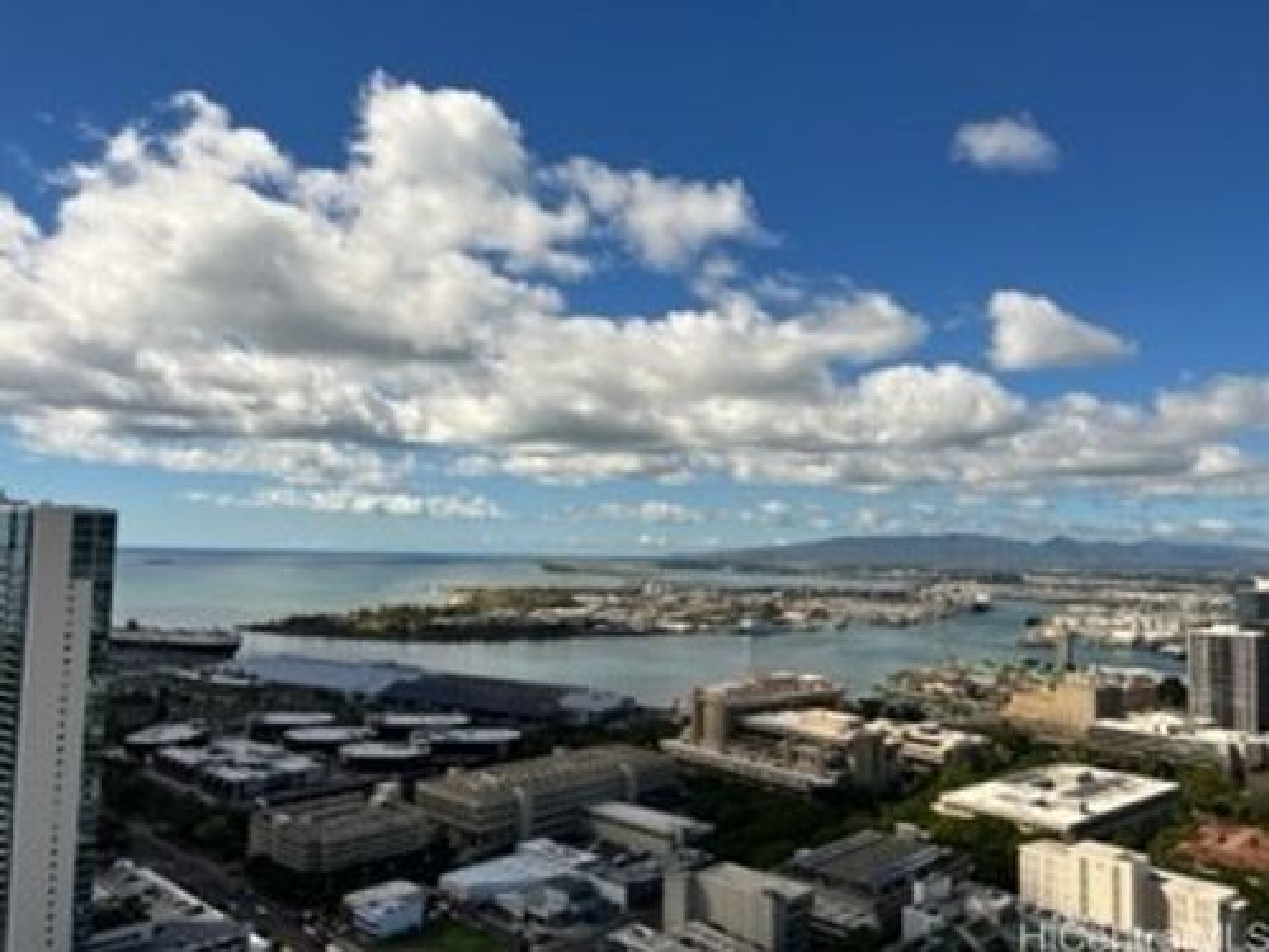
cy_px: 476
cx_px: 634
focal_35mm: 26
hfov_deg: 67.3
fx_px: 953
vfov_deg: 53.1
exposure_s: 1/8696
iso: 50
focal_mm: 5.7
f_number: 1.5
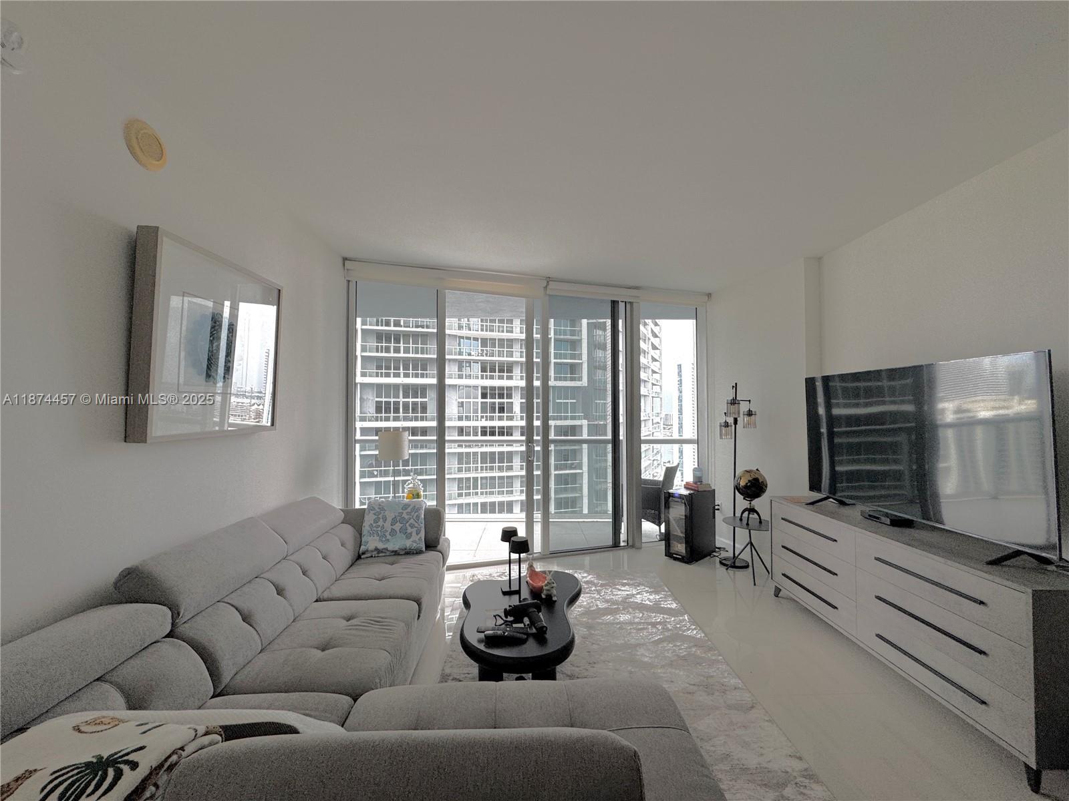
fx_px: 432
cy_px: 400
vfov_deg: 85.7
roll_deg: -0.1
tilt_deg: +0.2
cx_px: 534
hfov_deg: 102.1
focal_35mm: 14
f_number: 2.2
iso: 125
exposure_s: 1/99
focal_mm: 2.22
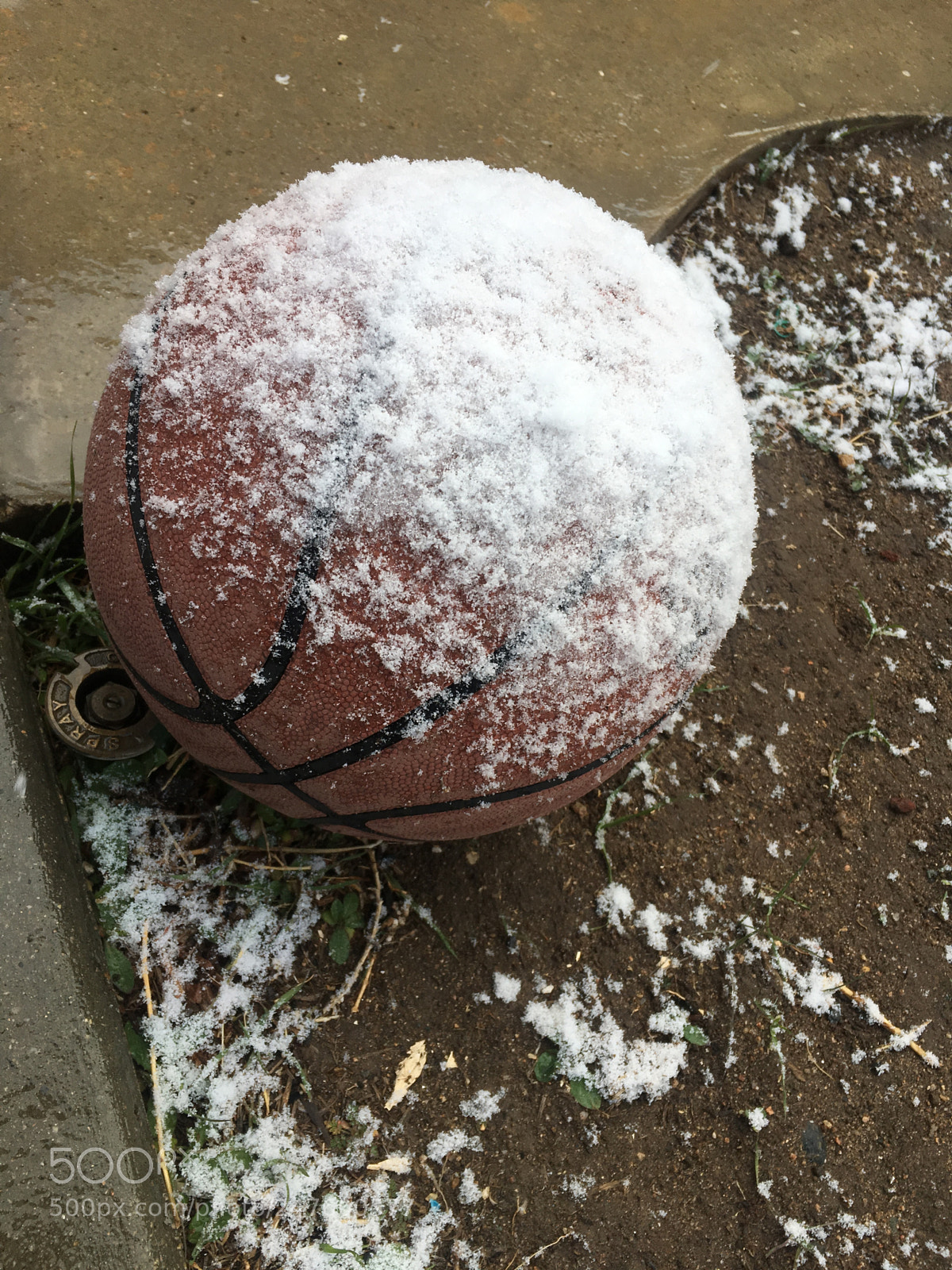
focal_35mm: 29
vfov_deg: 61.7
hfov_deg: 48.2
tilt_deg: -53.9
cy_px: 635
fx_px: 1063
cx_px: 476
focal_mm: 4.15
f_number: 2.2
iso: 25
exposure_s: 1/356
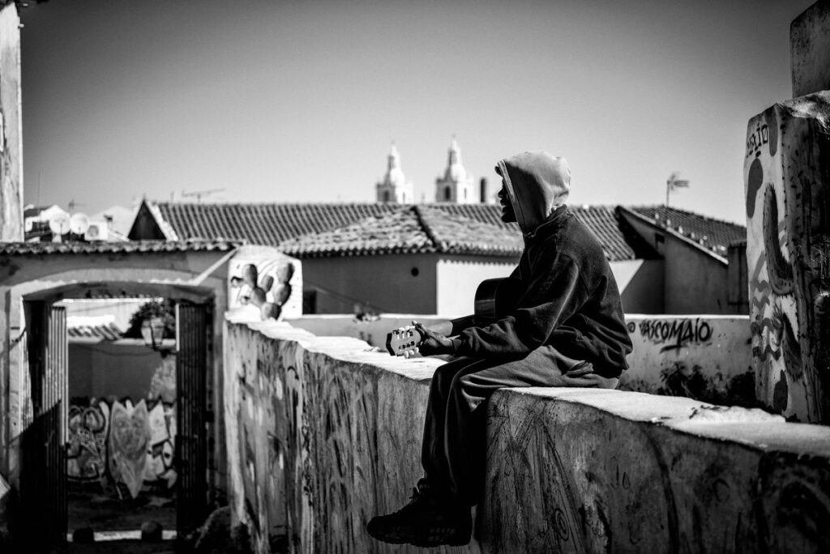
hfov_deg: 39.6
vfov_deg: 27.0
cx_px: 415
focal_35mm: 50
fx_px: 1153
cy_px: 277
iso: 100
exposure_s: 1/1250
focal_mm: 50
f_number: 2.8
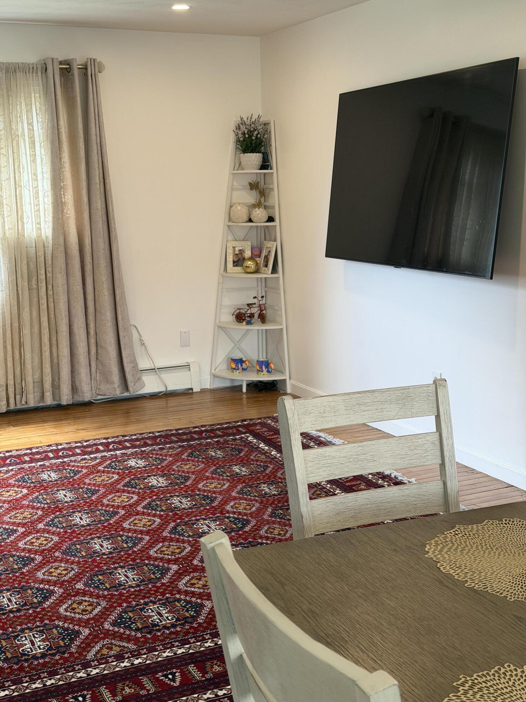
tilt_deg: -10.2
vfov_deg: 39.7
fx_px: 972
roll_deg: +0.7
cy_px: 351
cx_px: 263
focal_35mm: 48
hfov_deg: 30.3
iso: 80
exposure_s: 1/120
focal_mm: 6.76
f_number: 1.78
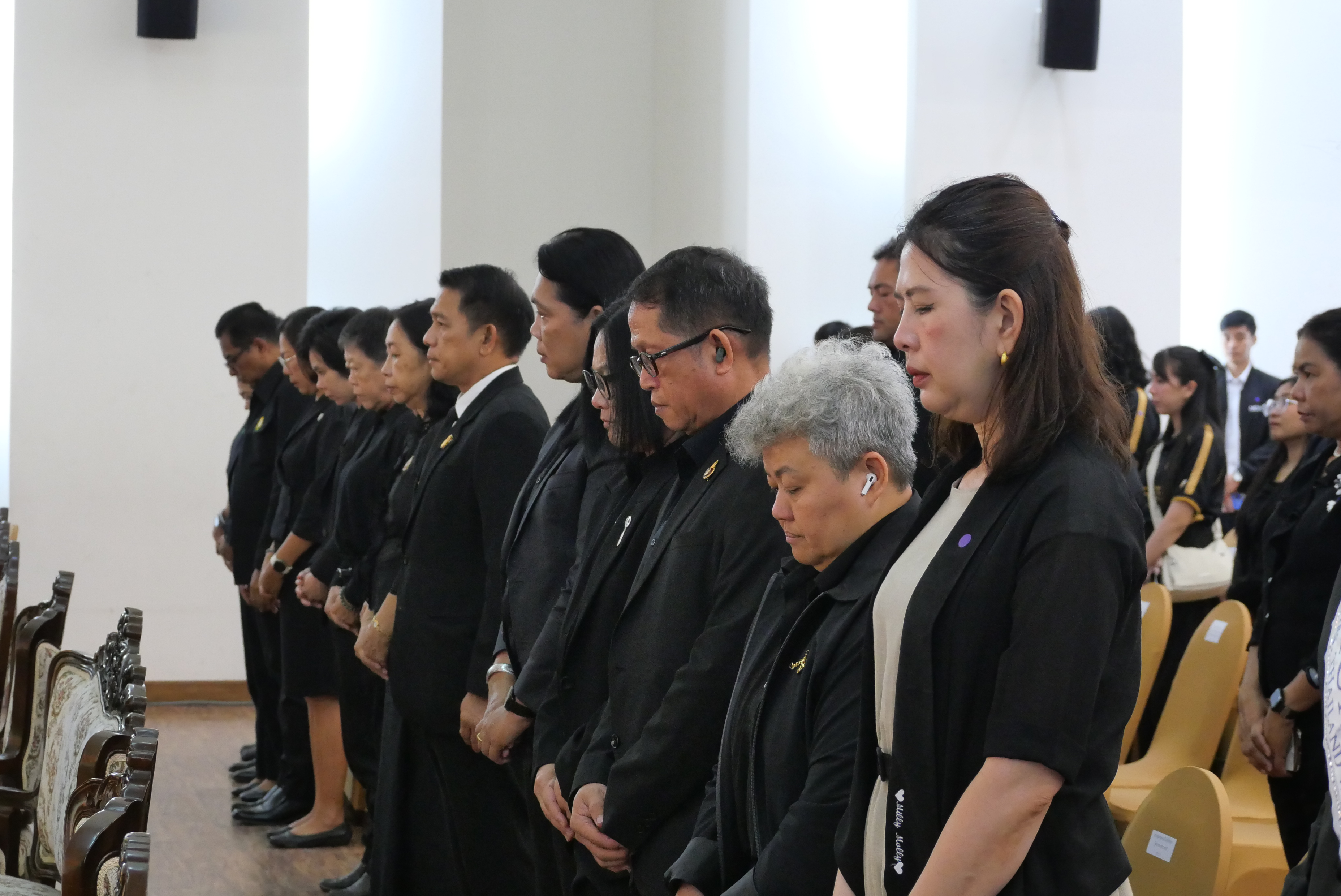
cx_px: 670
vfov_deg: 14.7
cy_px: 448
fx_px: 3466
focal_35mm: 93
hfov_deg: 21.9
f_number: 5.6
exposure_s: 1/80
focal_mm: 45
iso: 2500
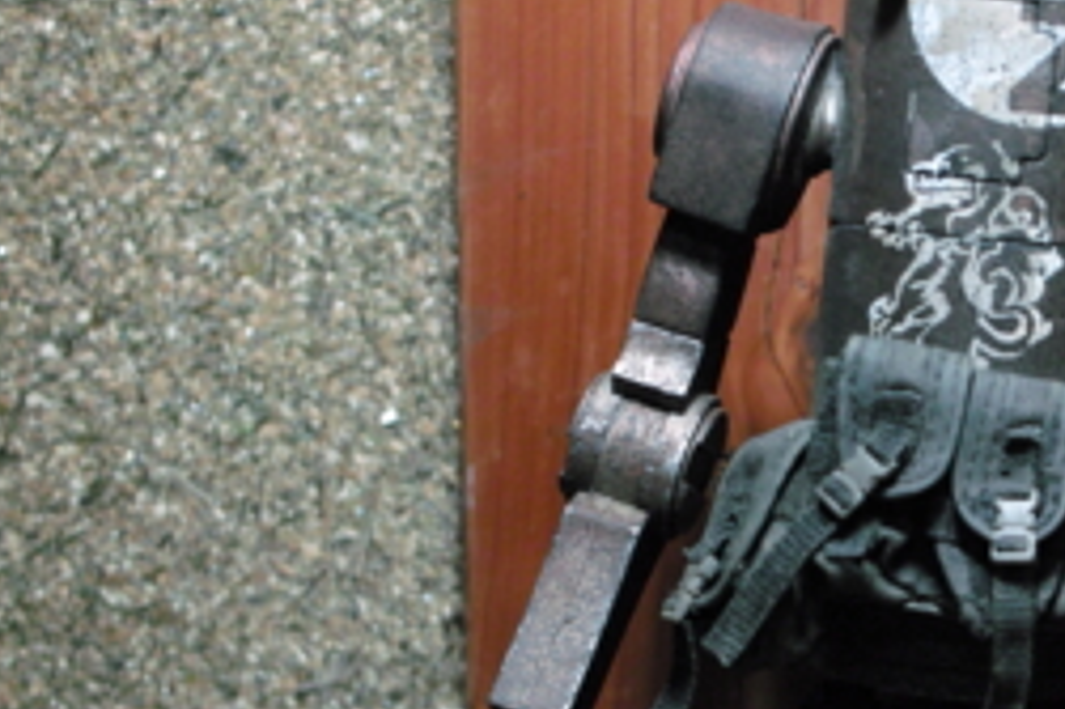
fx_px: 1981
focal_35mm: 67
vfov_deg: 20.3
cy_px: 425
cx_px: 1112
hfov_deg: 28.0
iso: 200
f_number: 4
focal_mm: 16.6
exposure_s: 1/10
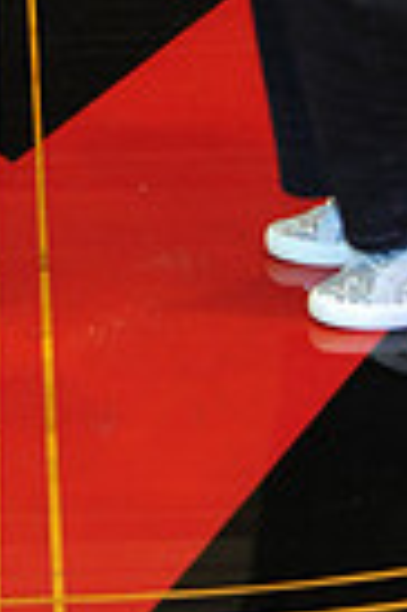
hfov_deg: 7.0
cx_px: 58
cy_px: -639
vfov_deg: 9.8
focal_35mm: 195
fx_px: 3315
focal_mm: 46
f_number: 7.1
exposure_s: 1/60
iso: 2000
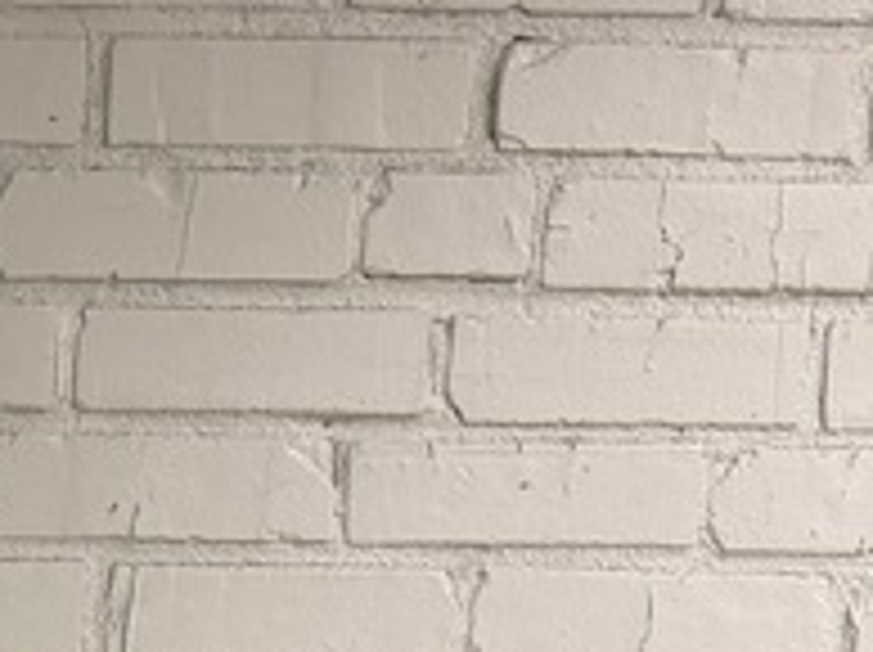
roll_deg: -1.1
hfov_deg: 14.2
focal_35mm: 127
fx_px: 3199
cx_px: -562
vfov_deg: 9.8
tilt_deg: -10.0
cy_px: 1722
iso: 160
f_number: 1.78
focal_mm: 6.76
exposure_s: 1/60
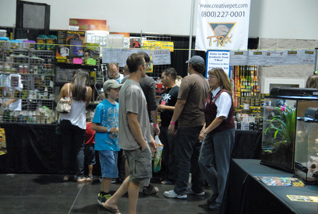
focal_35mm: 57
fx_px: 505
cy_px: 107
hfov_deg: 35.0
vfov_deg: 23.9
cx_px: 159
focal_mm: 38
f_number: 4
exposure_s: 1/160
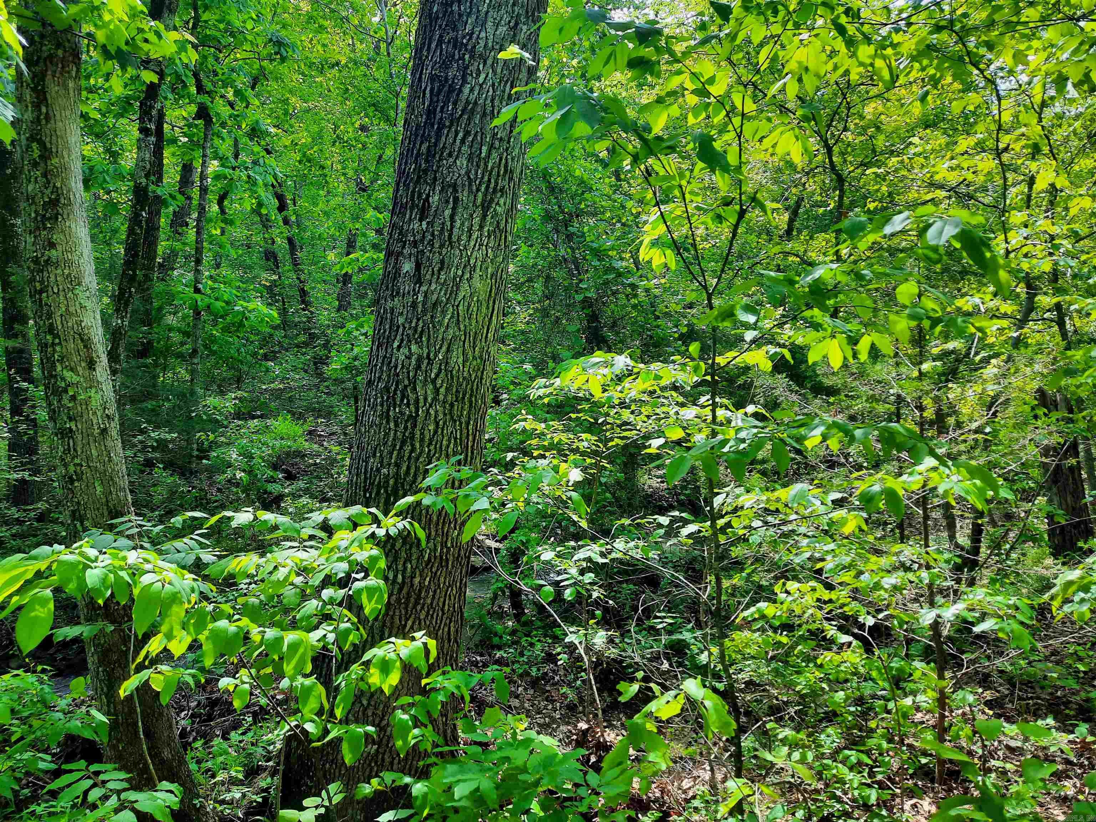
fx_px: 792
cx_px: 548
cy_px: 411
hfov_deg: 69.4
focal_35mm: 25
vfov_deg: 54.9
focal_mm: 4.6
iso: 40
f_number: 2
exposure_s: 1/120
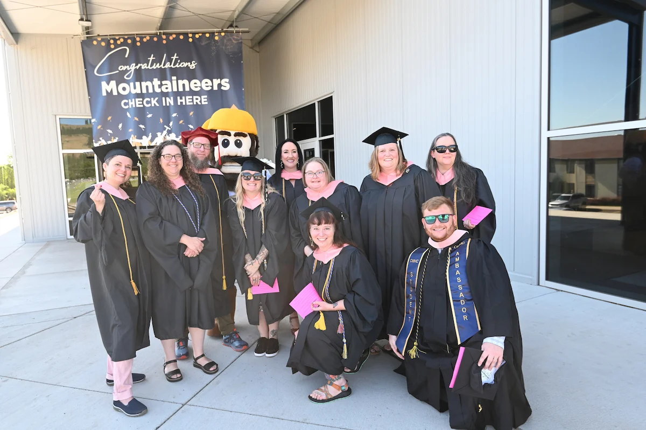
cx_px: 323
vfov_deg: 55.0
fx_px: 412
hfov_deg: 76.1
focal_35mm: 23
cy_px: 215
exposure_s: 1/400
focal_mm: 23
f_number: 5
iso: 800
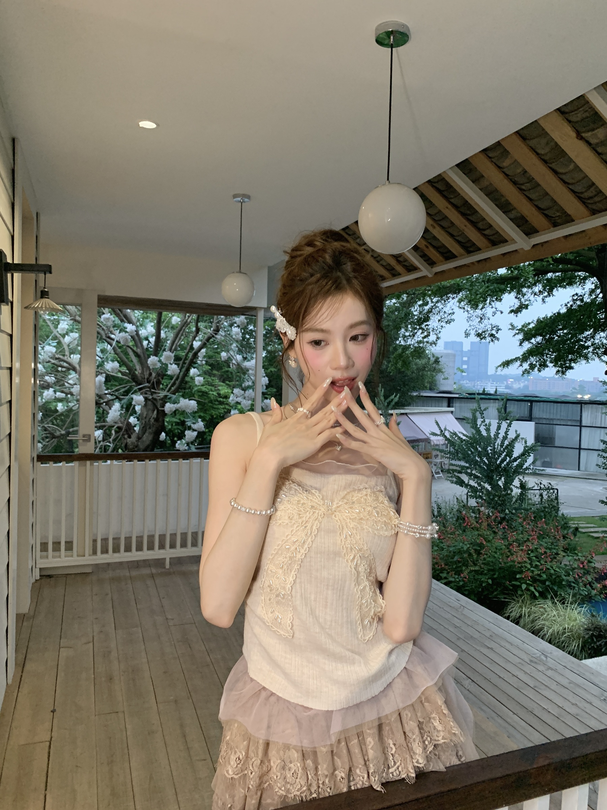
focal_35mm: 26
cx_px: 304
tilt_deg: -1.9
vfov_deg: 67.3
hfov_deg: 53.1
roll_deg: -2.0
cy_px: 405
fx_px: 608
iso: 320
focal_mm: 4.25
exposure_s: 1/60
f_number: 1.8
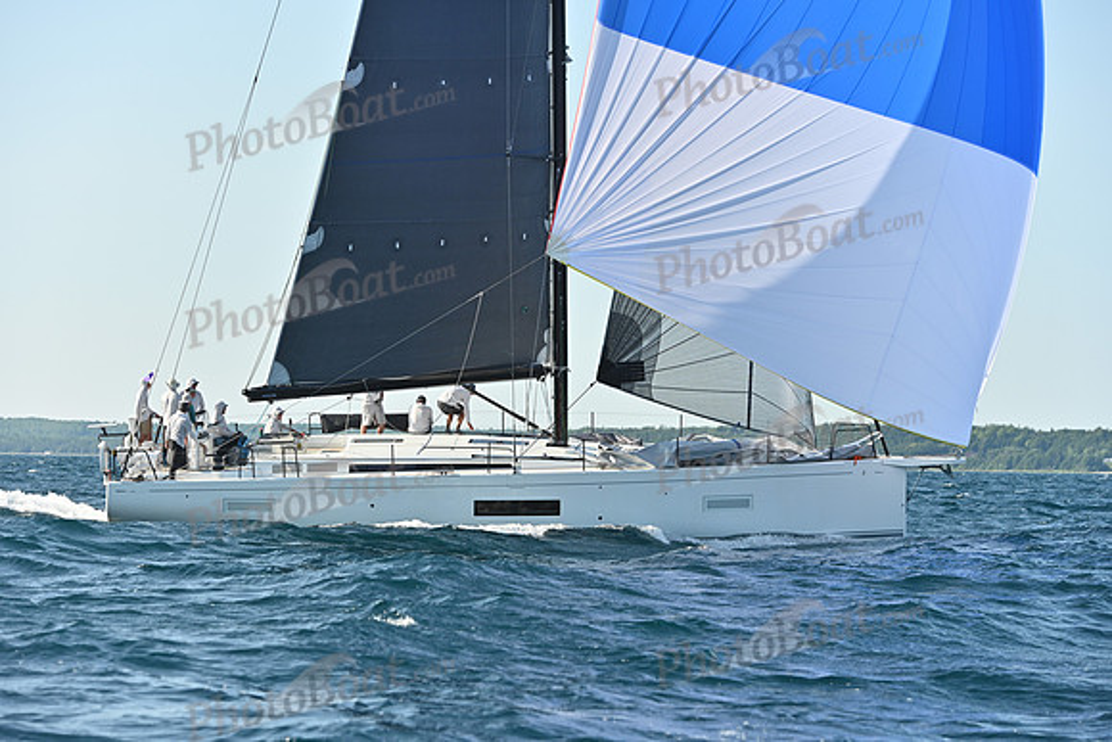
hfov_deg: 15.2
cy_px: 371
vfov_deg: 10.2
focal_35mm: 135
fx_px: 4171
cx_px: 556
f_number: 5
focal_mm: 135
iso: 320
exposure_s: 1/1600
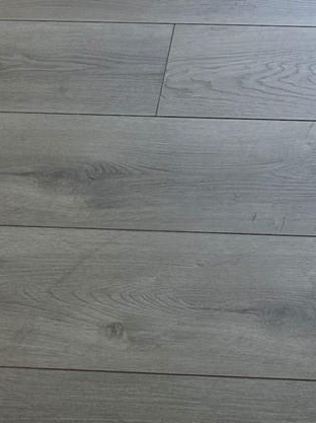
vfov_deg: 13.1
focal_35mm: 118
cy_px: -560
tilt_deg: -12.7
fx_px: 1438
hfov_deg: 12.5
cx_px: 265
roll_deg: +0.0
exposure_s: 1/157
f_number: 1.78
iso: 64
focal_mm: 6.86
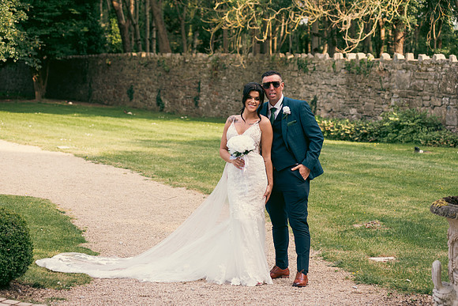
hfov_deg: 24.2
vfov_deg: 16.3
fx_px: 1068
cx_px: 229
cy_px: 153
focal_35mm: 84
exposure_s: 1/200
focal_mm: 80
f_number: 3.5
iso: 100
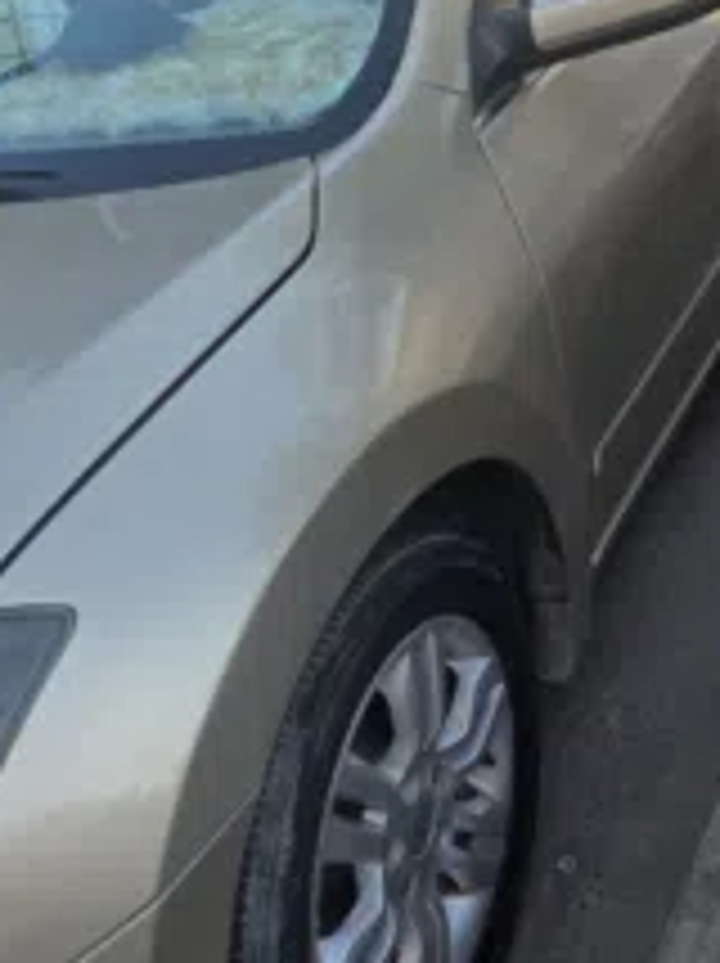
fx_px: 1195
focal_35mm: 43
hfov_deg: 33.5
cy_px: 369
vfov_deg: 43.6
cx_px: 360
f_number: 1.7
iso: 80
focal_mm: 6.3
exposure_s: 1/1588
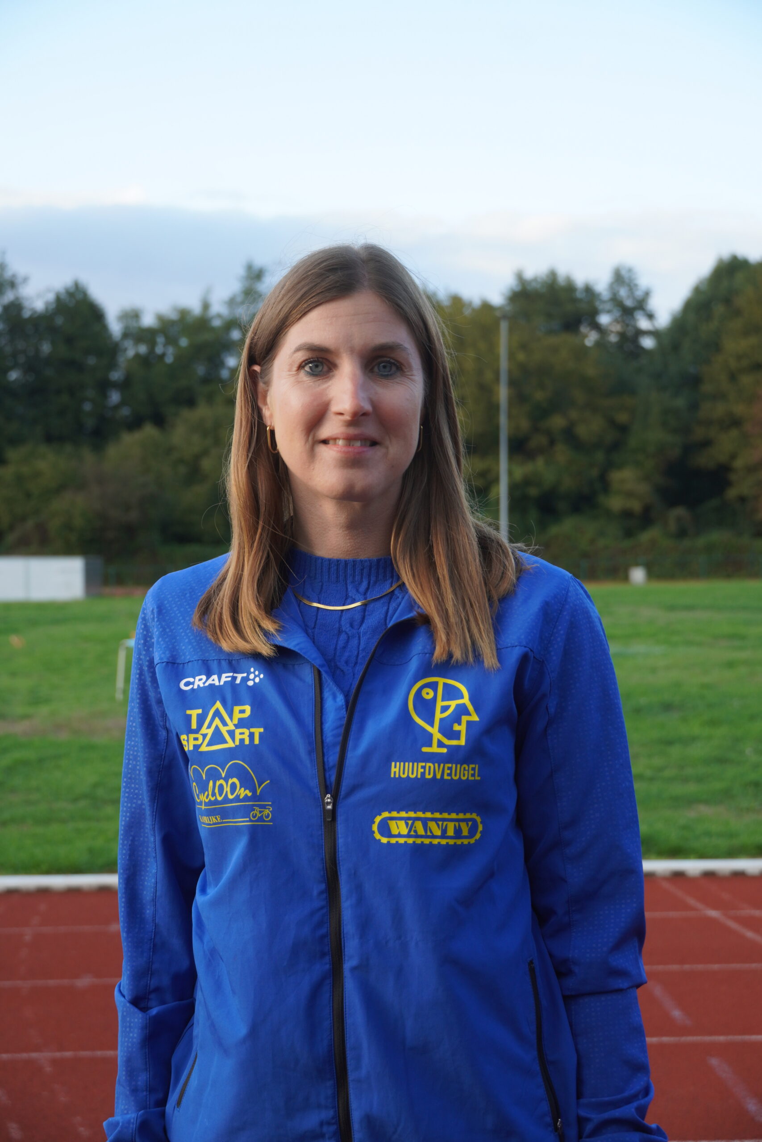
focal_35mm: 68
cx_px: 381
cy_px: 571
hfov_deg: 20.2
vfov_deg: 29.9
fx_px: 2143
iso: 200
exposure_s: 1/160
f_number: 5
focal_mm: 45
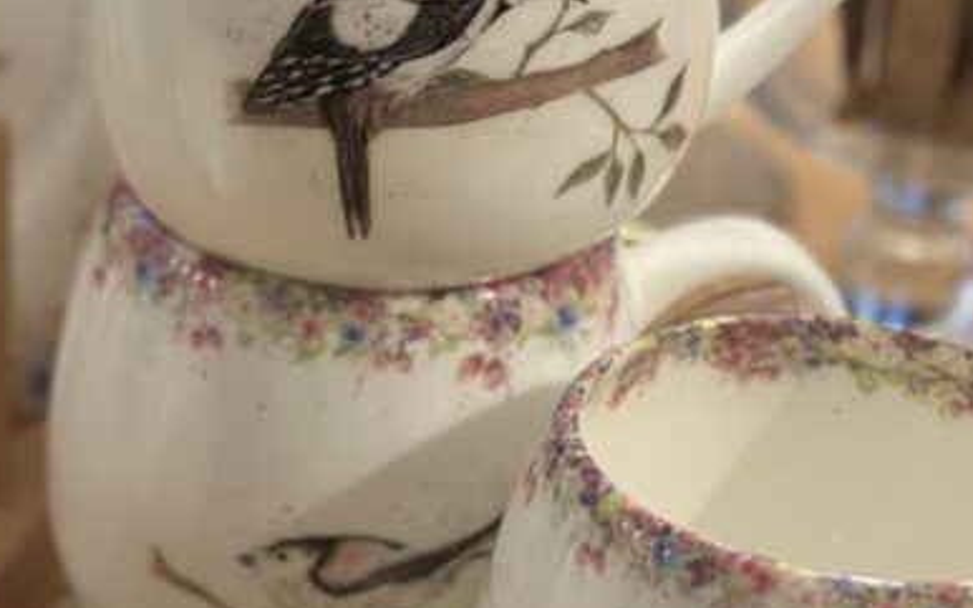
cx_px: -76
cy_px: 159
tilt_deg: -23.7
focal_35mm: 135
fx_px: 3579
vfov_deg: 9.7
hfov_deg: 15.1
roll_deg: -1.4
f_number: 1.78
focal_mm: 6.86
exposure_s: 1/33
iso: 320
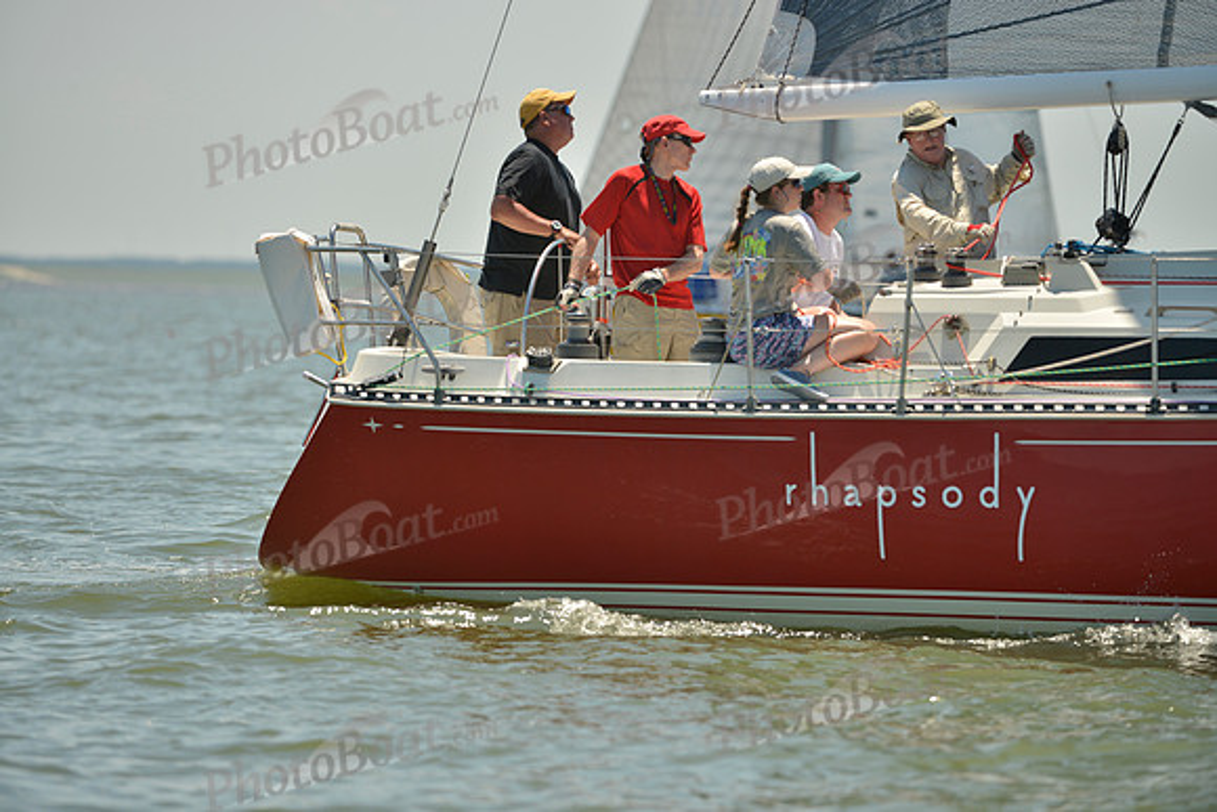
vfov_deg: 4.6
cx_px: 608
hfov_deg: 6.9
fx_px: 10144
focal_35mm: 300
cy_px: 406
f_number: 5
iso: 200
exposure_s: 1/1250
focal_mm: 300
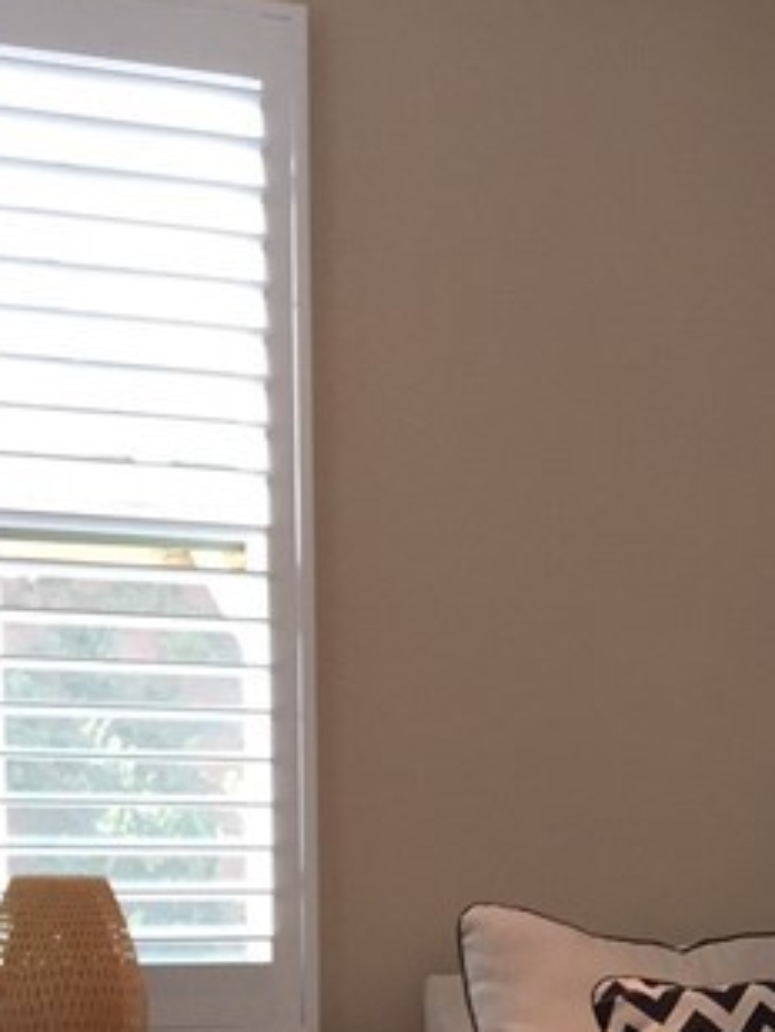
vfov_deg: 19.8
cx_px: 1343
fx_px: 2864
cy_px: 1059
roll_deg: -2.0
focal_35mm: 96
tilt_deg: -8.0
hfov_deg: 13.9
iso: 50
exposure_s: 1/120
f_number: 2.2
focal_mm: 4.15
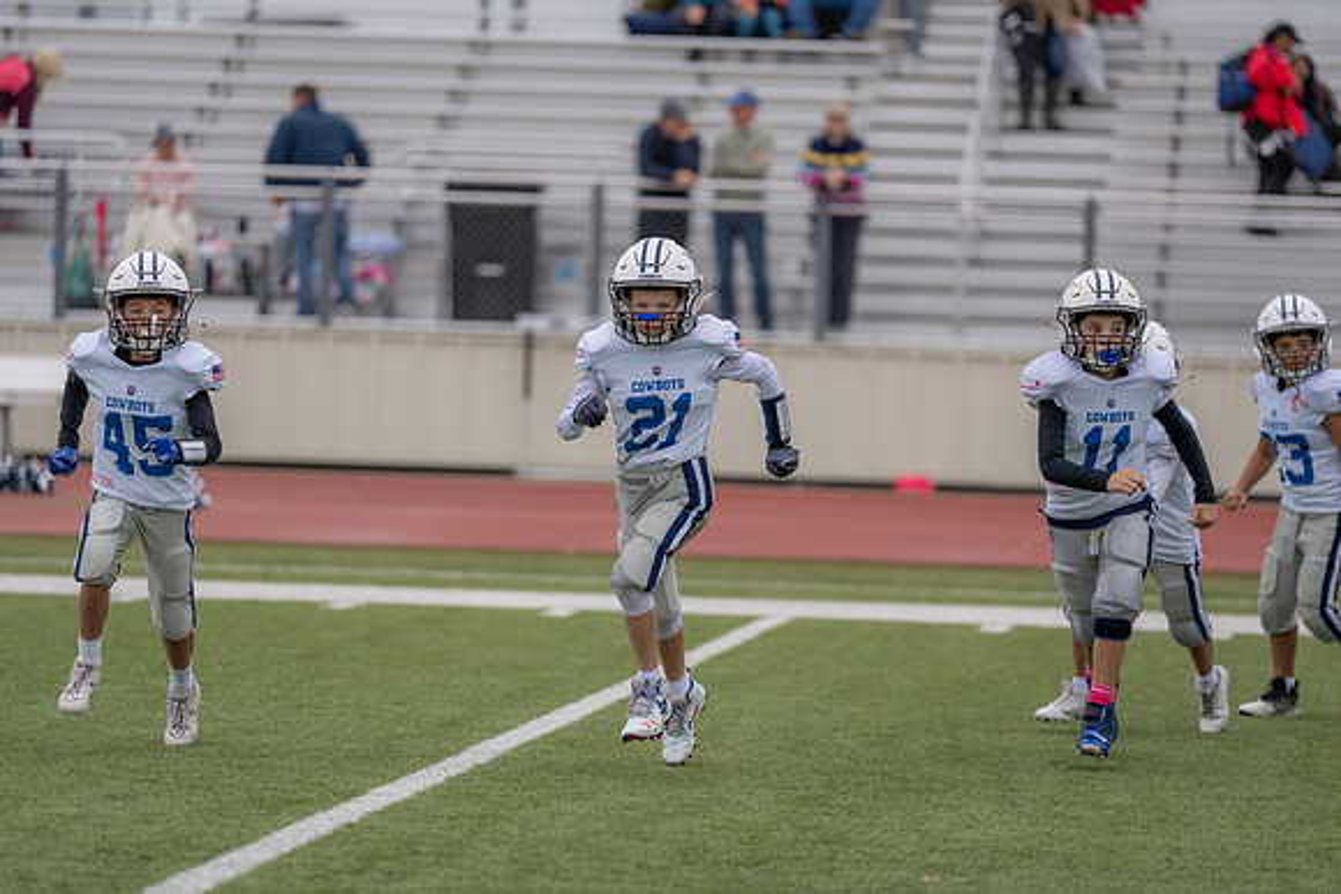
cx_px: 670
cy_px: 447
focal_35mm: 200
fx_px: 7451
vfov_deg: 6.9
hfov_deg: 10.3
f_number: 2.8
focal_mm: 200
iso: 200
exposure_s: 1/1250
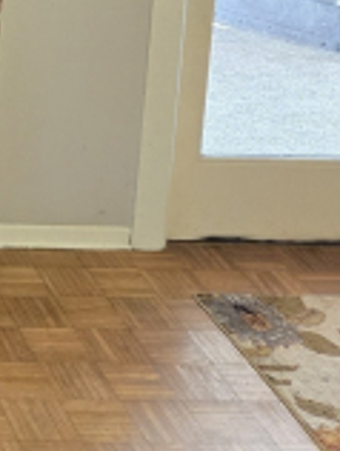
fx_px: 1267
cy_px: -241
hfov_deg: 13.0
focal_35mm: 97
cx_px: -369
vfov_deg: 17.9
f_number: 1.8
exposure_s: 1/120
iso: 1000
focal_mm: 5.4
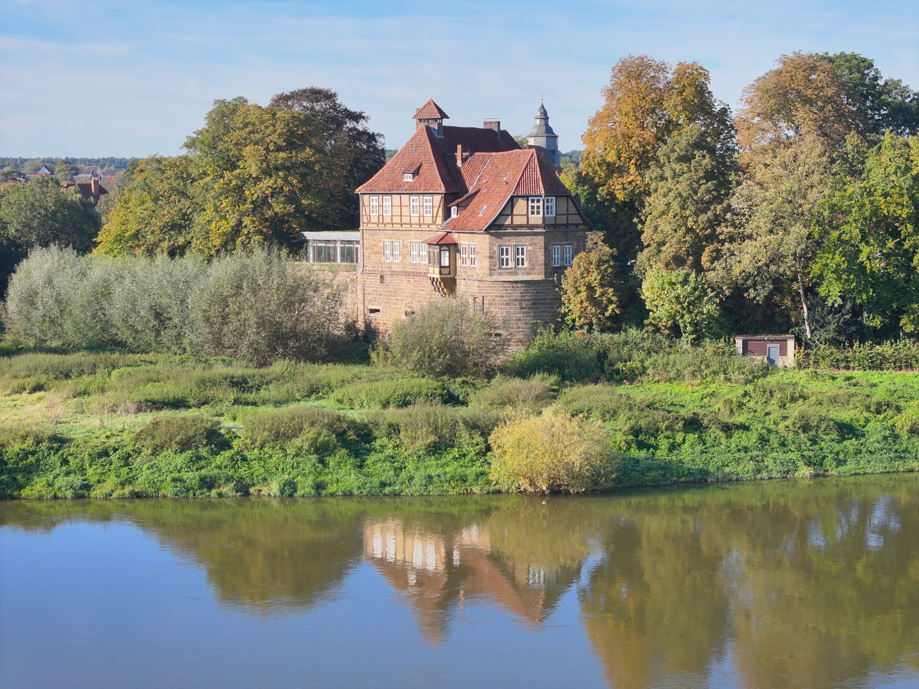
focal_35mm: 70
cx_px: 460
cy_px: 344
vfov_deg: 21.0
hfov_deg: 27.8
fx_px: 1858
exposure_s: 1/1250
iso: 190
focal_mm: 19.4
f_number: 2.8
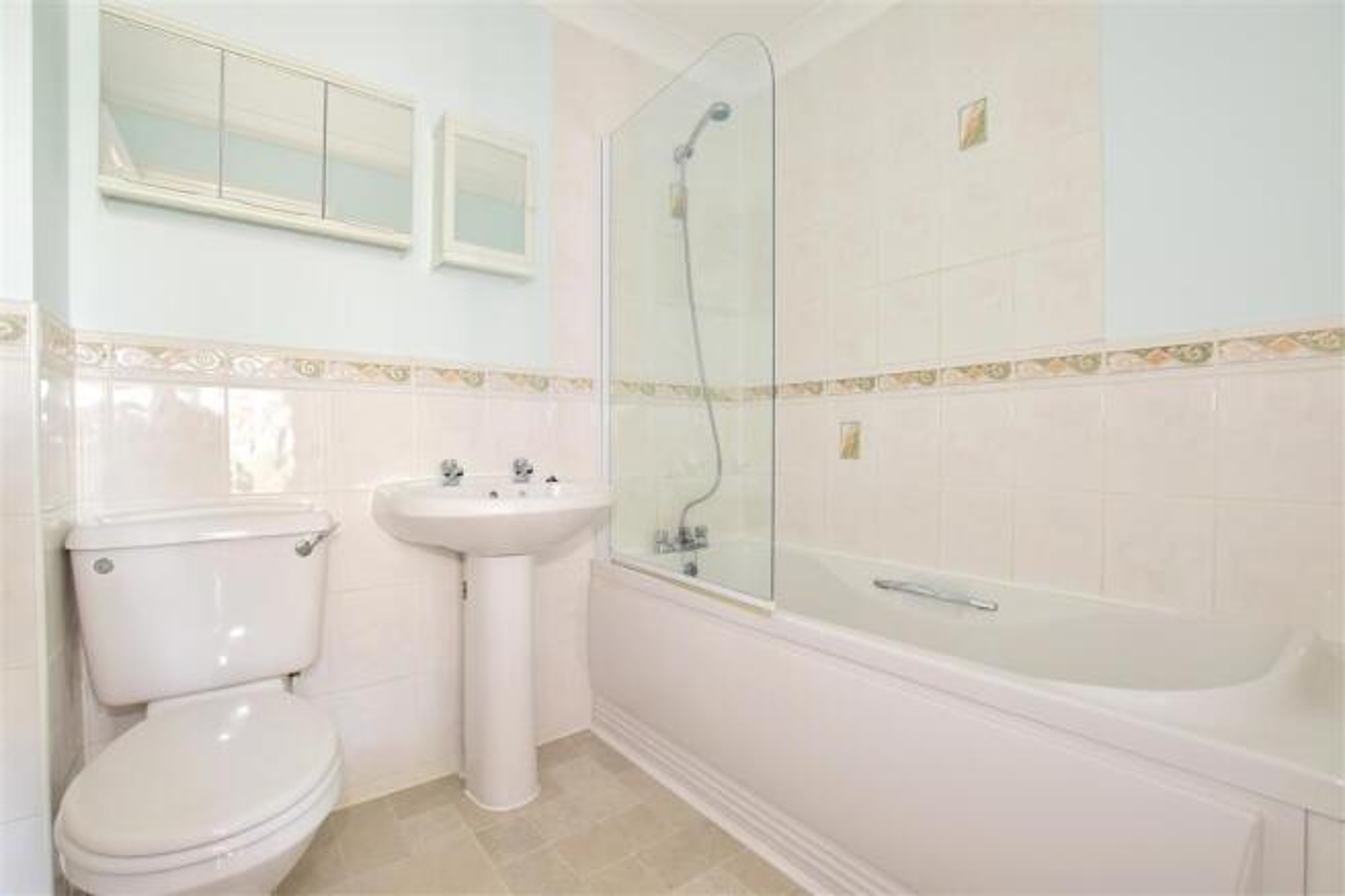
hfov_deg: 100.4
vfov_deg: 77.3
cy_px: 448
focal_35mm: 15
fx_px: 560
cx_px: 672
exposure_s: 1/6
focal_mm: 10
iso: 400
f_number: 7.1
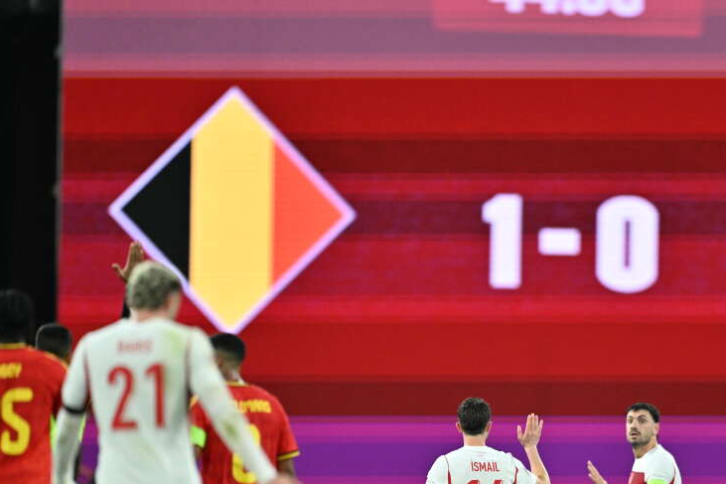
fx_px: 14113
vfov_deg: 2.0
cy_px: 408
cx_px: 552
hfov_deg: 2.9
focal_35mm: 700
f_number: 2.8
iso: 2500
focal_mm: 400
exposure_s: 1/1600
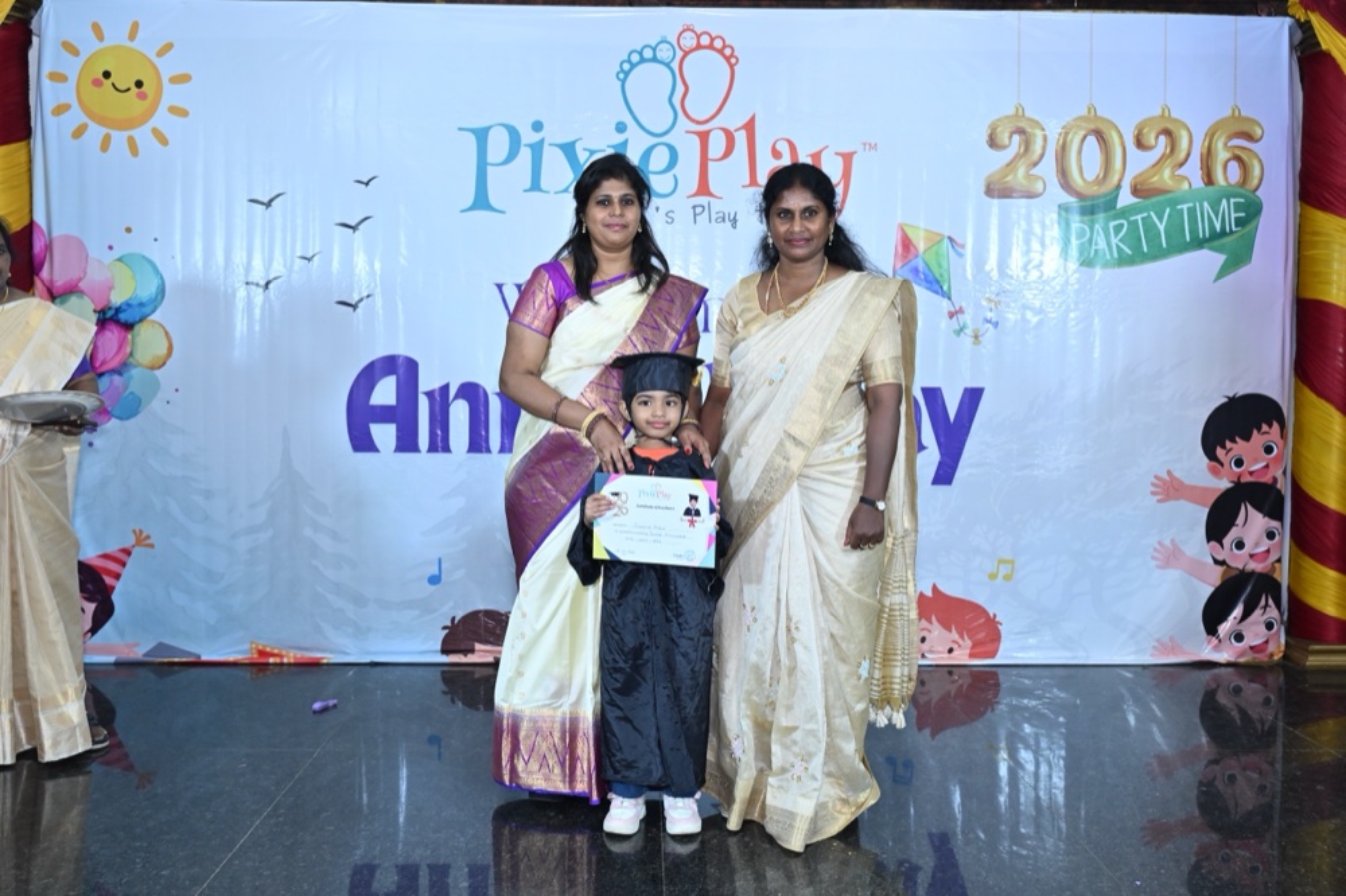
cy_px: 448
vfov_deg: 36.8
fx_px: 1345
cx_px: 673
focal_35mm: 36
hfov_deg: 53.1
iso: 1000
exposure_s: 1/160
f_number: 6.3
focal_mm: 36
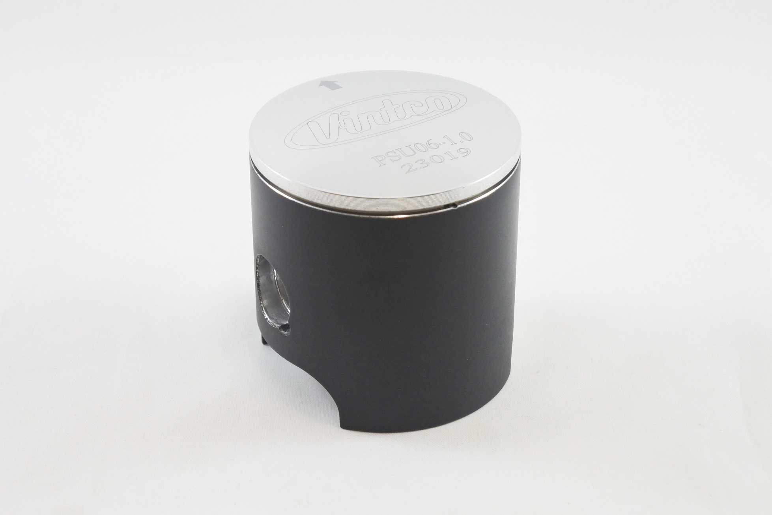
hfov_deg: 30.5
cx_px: 386
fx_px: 1415
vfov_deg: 20.6
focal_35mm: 66
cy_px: 258
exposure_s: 1/125
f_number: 5.3
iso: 720
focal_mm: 24.8
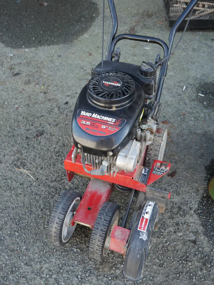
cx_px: 107
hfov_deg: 37.8
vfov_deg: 49.0
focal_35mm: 38
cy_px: 142
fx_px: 313
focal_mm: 19
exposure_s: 1/80
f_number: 4.1
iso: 200
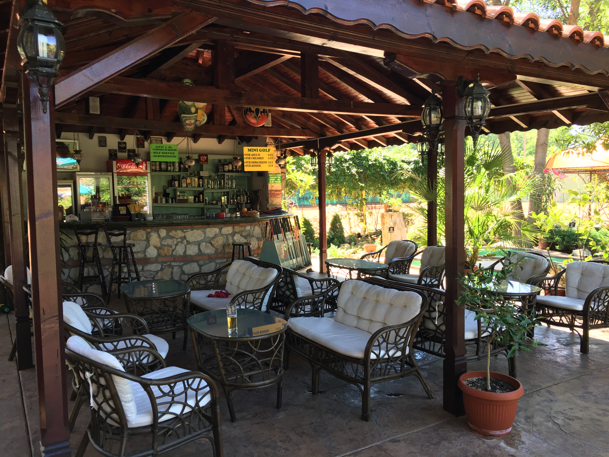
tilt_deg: -3.9
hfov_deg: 61.7
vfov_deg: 48.2
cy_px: 228
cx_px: 304
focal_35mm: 29
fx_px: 510
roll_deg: +0.2
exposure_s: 1/100
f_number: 2.2
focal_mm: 4.15
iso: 40
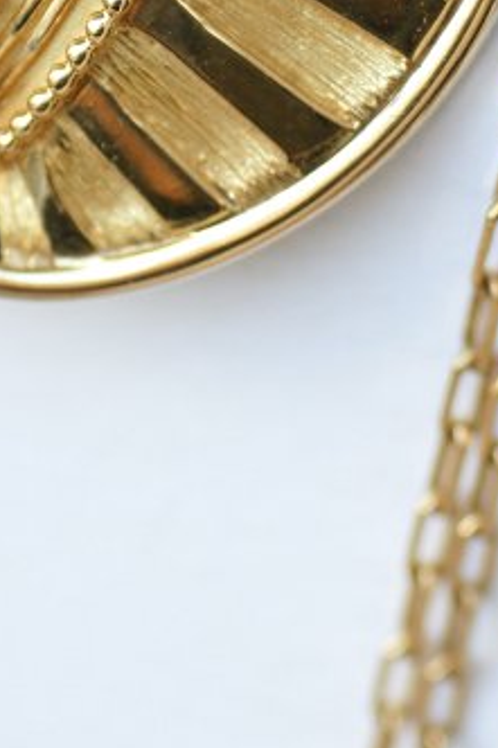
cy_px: -221
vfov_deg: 5.4
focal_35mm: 380
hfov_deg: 3.6
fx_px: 7893
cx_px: 171
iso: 200
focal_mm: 70
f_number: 3.2
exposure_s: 1/125
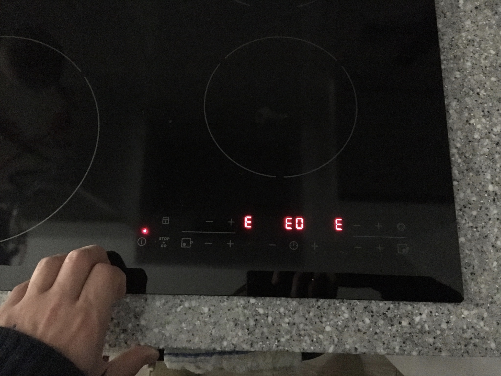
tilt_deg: -75.6
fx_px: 420
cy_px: 188
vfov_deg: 48.2
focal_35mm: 29
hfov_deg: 61.7
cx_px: 250
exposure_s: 1/17
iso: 2000
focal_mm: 4.15
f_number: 2.2
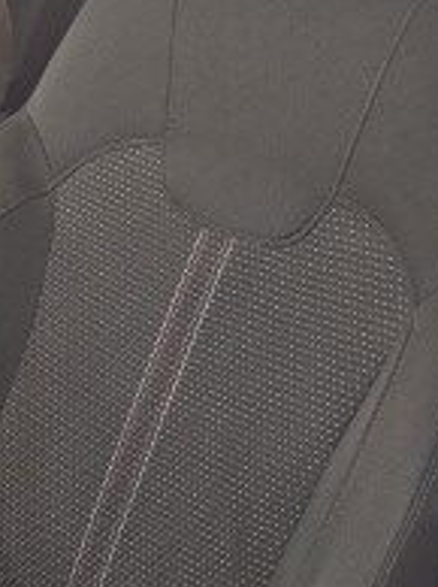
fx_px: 1285
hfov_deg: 18.6
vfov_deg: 25.4
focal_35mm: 76
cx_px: -51
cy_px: 448
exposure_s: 1/33
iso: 500
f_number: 1.7
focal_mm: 6.3
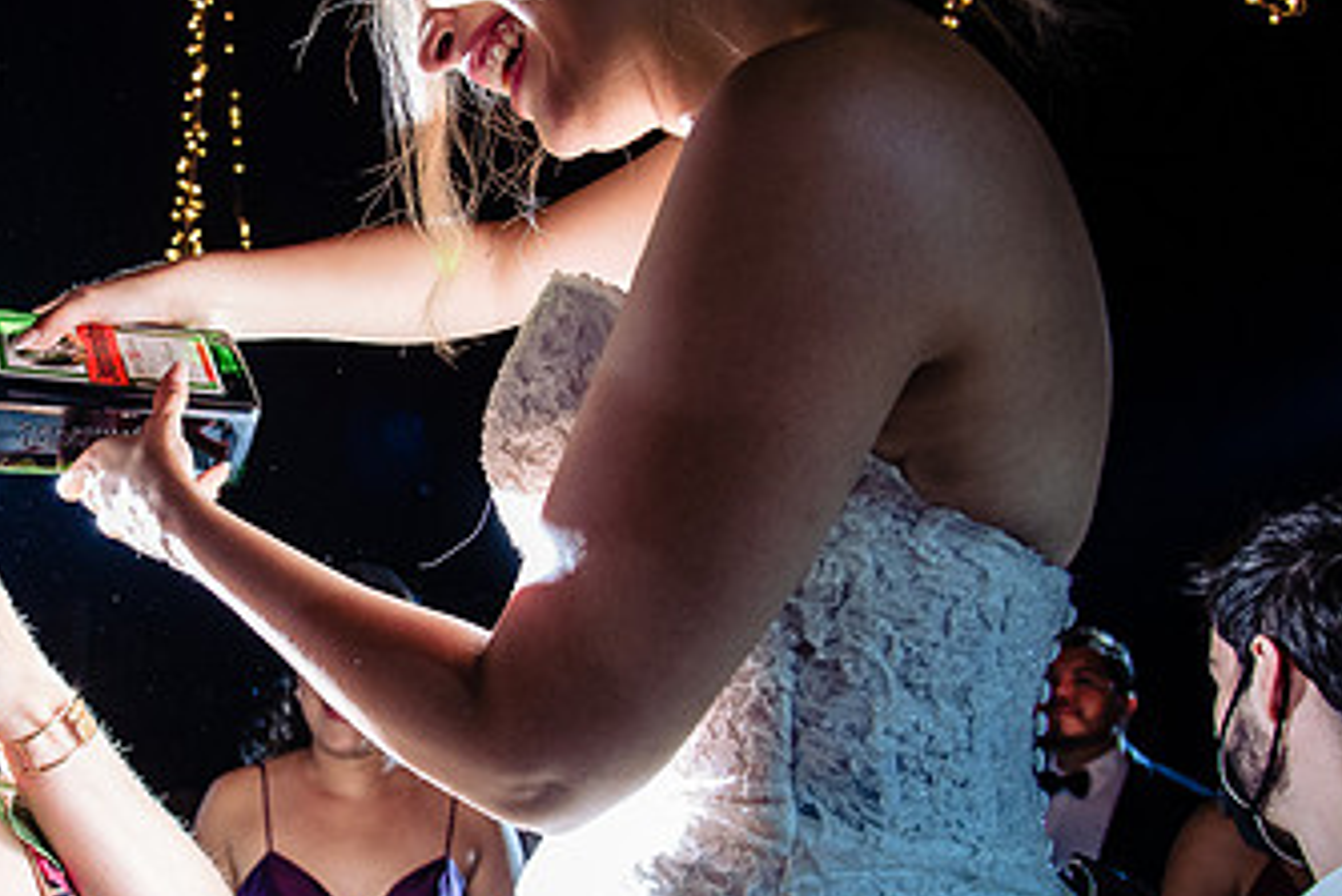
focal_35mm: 44
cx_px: 189
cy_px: 435
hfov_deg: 41.7
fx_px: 1641
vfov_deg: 30.5
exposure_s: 1/125
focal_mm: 24
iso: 2000
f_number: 5.6
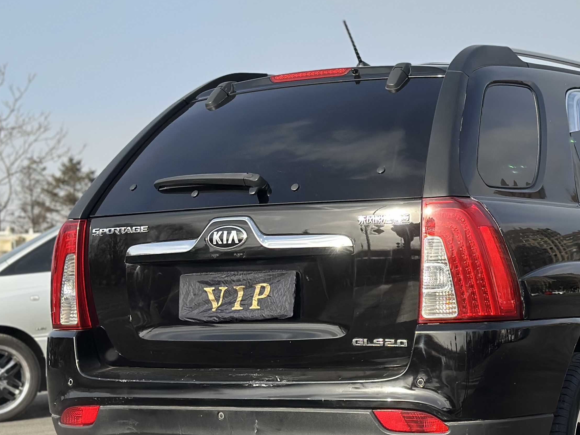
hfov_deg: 22.2
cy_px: 174
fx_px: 1457
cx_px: 468
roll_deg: +2.3
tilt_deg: +3.1
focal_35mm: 87
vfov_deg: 17.0
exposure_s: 1/3257
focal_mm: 6.86
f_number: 1.78
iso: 80
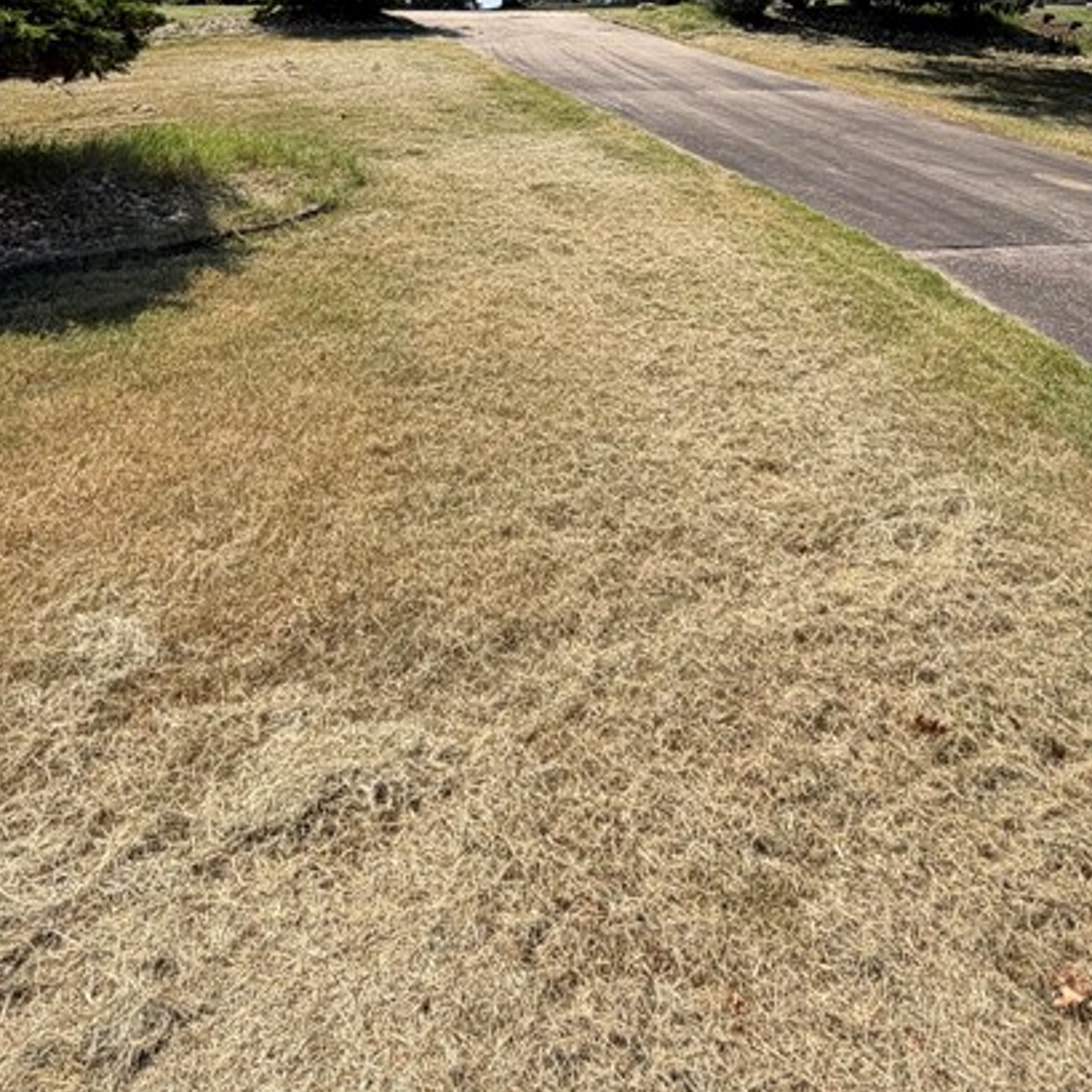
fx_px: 1106
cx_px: 593
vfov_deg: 47.0
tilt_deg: -0.7
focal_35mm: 31
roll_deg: -0.7
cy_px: 99
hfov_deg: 52.5
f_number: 2.2
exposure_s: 1/985
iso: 20
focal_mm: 2.22
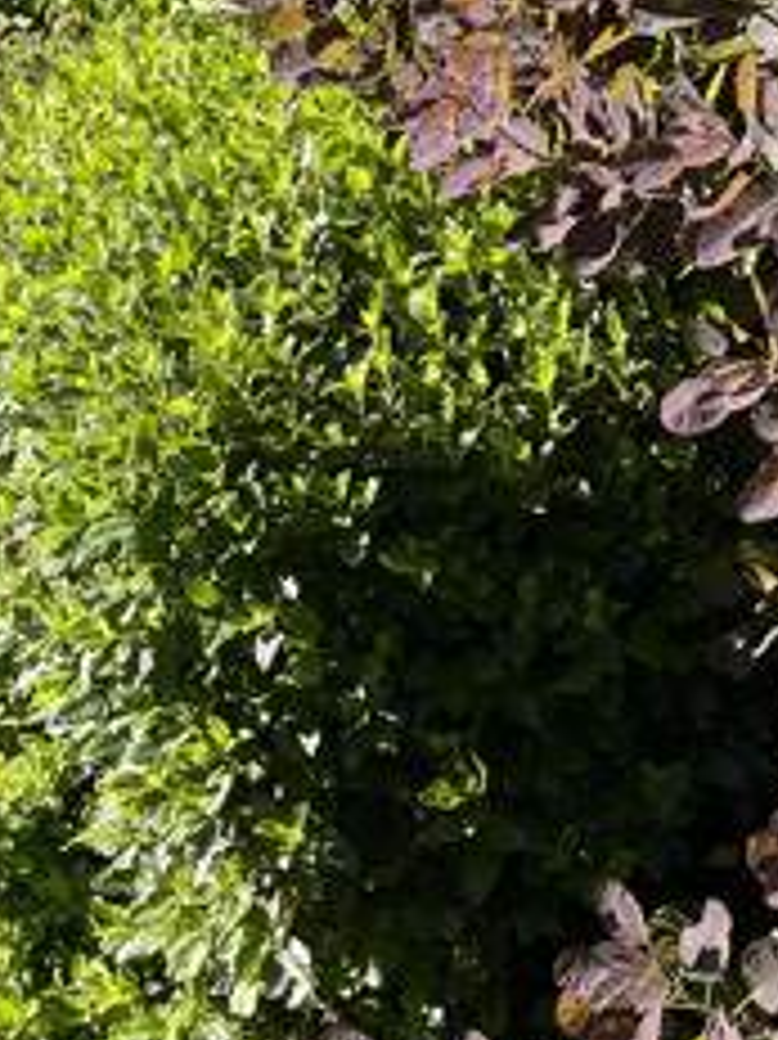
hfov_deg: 16.4
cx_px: 373
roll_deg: -0.6
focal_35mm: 90
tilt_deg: -3.6
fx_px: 2700
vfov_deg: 20.6
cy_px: -135
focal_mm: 5.1
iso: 50
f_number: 1.6
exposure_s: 1/1580
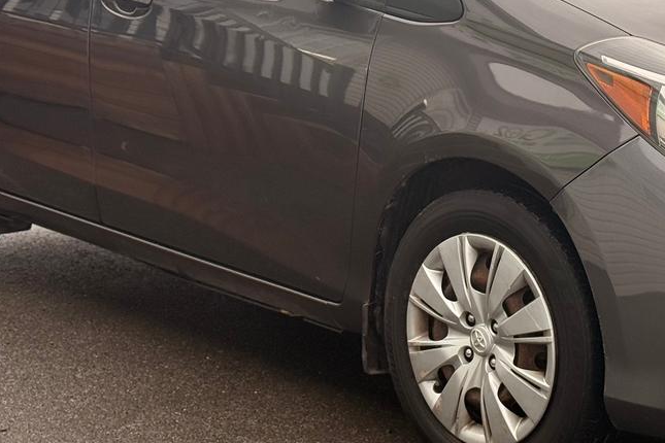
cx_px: 541
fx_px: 1829
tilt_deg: -9.8
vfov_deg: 13.8
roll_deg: -0.2
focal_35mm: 99
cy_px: 146
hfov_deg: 20.4
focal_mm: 6.76
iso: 80
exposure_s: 1/282
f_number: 1.78
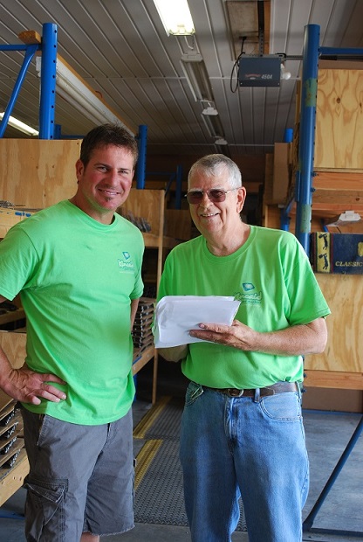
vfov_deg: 43.5
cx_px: 182
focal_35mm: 45
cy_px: 271
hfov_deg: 30.0
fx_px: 678
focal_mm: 30
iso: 200
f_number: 4.8
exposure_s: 1/40
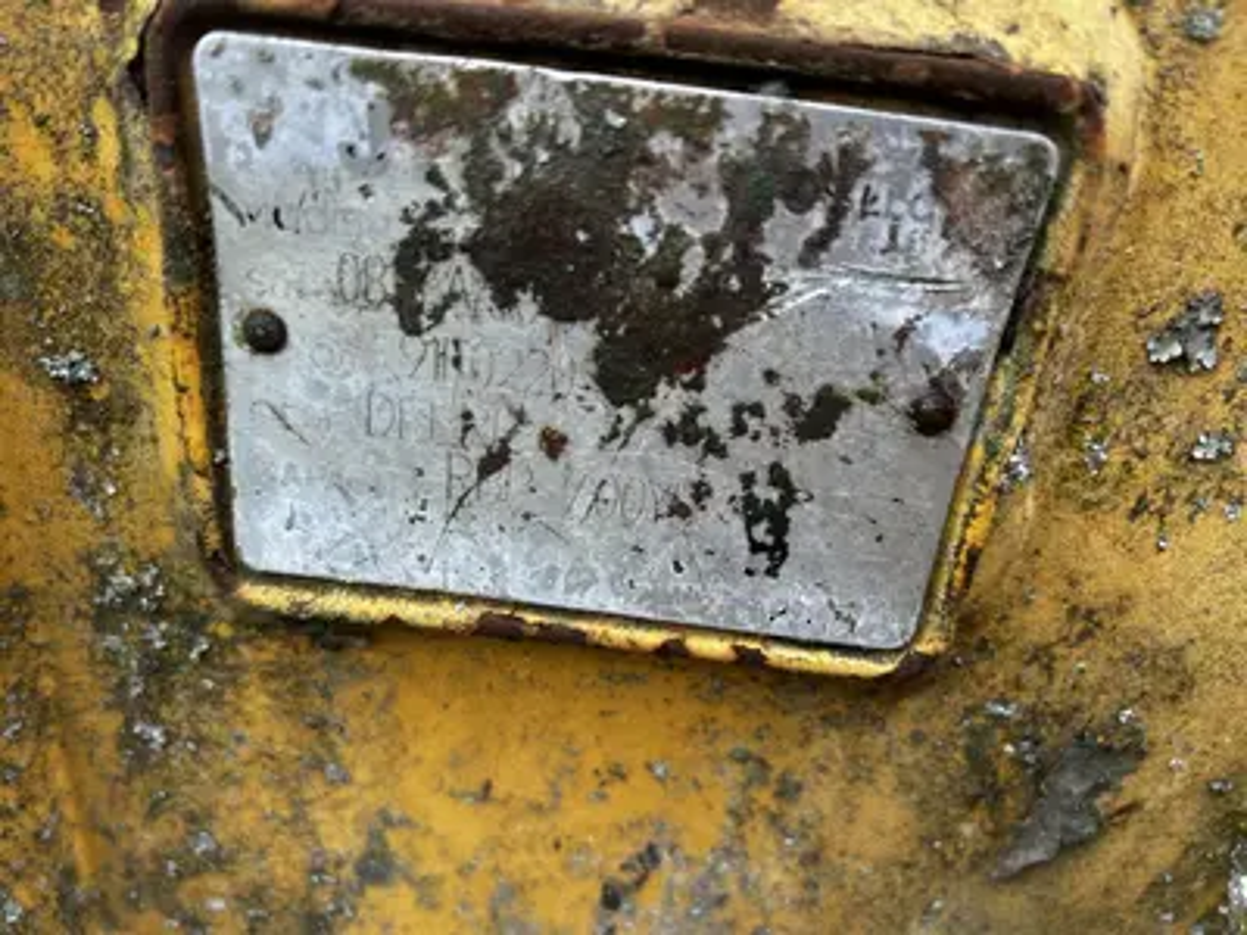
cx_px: 624
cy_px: 468
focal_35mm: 26
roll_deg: -6.5
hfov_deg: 67.3
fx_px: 937
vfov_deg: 53.1
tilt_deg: -25.8
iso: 40
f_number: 1.5
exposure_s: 1/271
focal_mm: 5.7
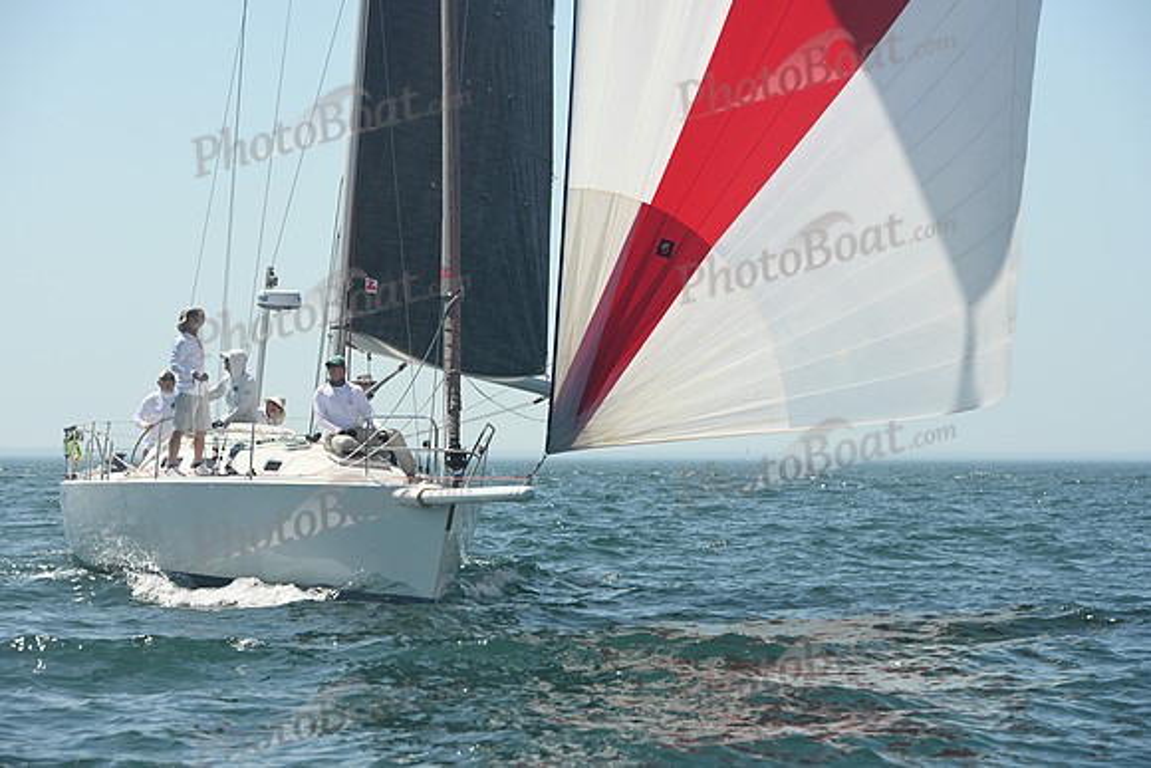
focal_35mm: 155
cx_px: 576
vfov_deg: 8.9
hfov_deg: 13.2
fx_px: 4957
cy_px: 384
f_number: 8
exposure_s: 1/1000
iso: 320
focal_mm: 155
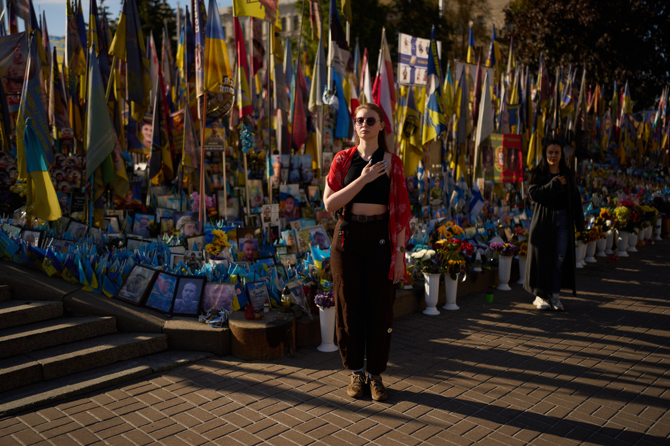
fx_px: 651
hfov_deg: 54.4
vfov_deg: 37.8
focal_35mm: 35
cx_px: 335
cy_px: 223
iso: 200
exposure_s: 1/20000
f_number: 1.4
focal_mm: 35
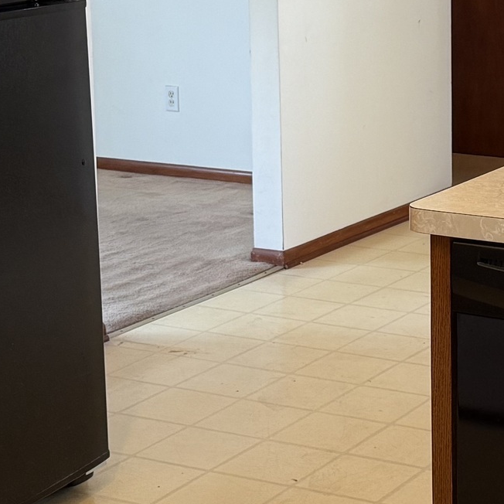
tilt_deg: -8.9
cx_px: 496
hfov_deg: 17.0
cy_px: 84
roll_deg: +0.3
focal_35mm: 100
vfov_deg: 17.2
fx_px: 1647
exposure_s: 1/120
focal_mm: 6.76
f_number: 1.78
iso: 160
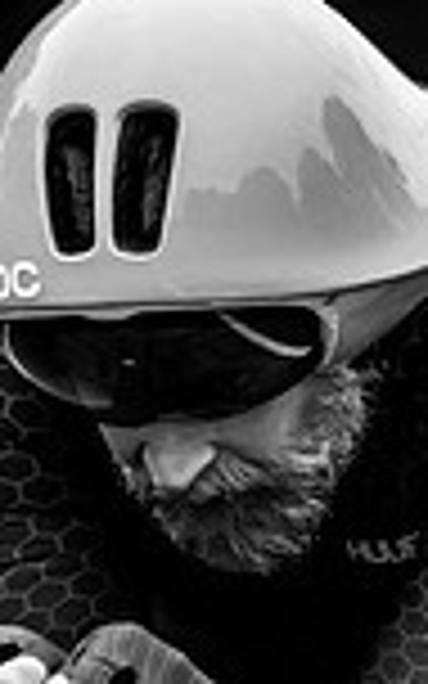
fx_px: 16349
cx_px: 504
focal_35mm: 876
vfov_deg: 2.4
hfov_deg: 1.5
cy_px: 515
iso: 1000
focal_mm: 185
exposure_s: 1/640
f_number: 3.2
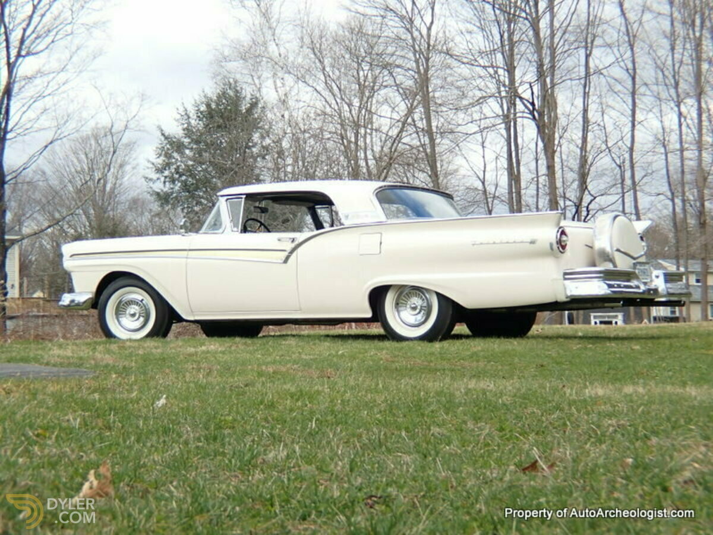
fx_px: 1030
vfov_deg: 29.1
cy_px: 268
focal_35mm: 50
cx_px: 356
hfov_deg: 38.2
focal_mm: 9.01
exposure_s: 1/200
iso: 100
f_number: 4.5
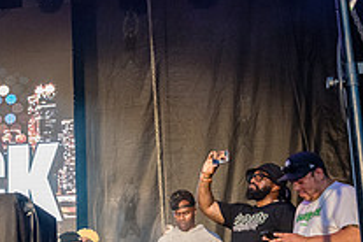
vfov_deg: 15.2
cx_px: -96
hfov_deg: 20.8
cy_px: 122
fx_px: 907
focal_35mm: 90
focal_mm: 32
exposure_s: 1/400
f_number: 4.5
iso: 4000
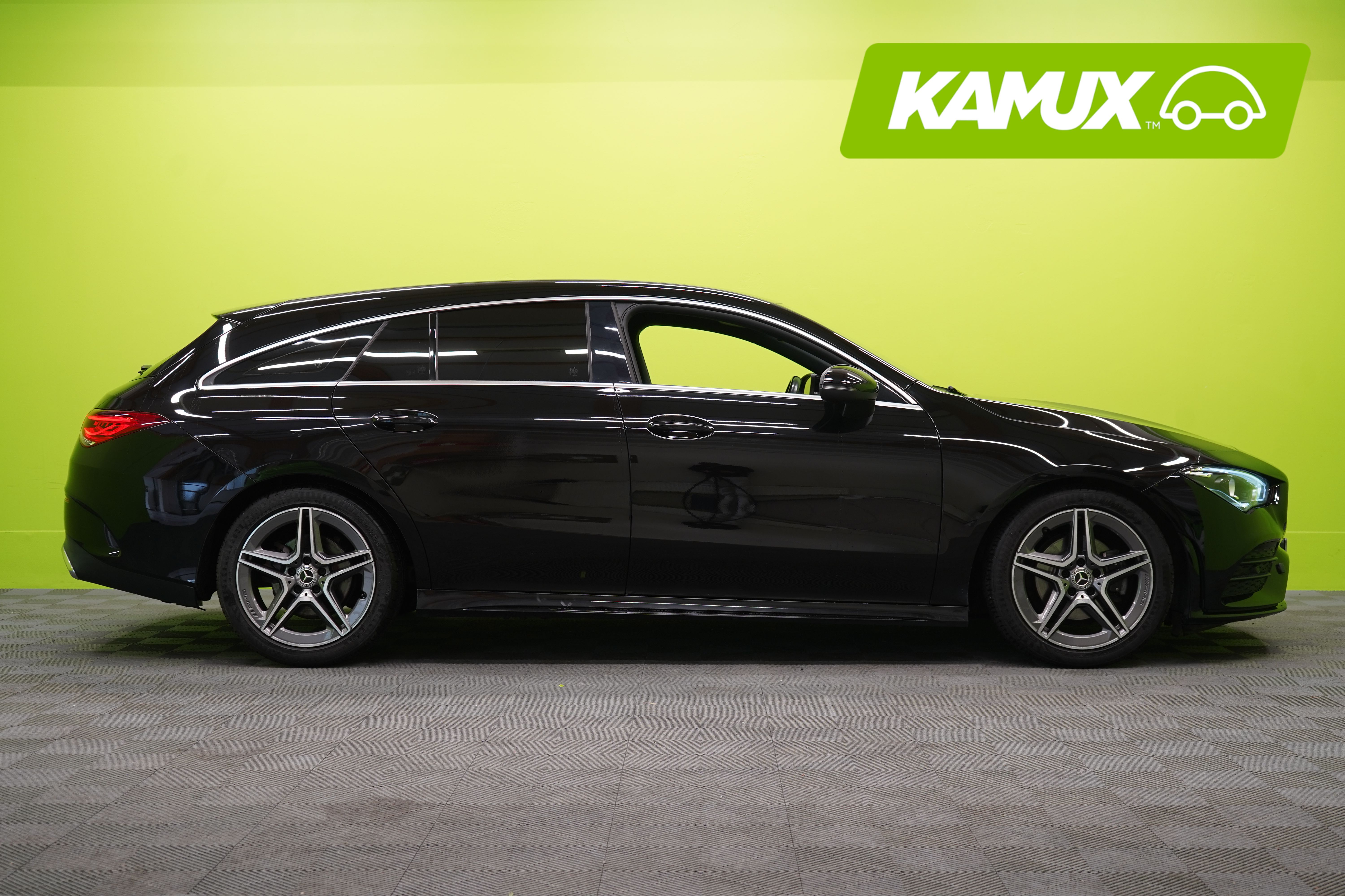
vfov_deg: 28.6
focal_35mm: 47
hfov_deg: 41.9
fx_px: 1756
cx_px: 672
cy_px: 448
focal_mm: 47
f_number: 4.5
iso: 400
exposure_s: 1/30
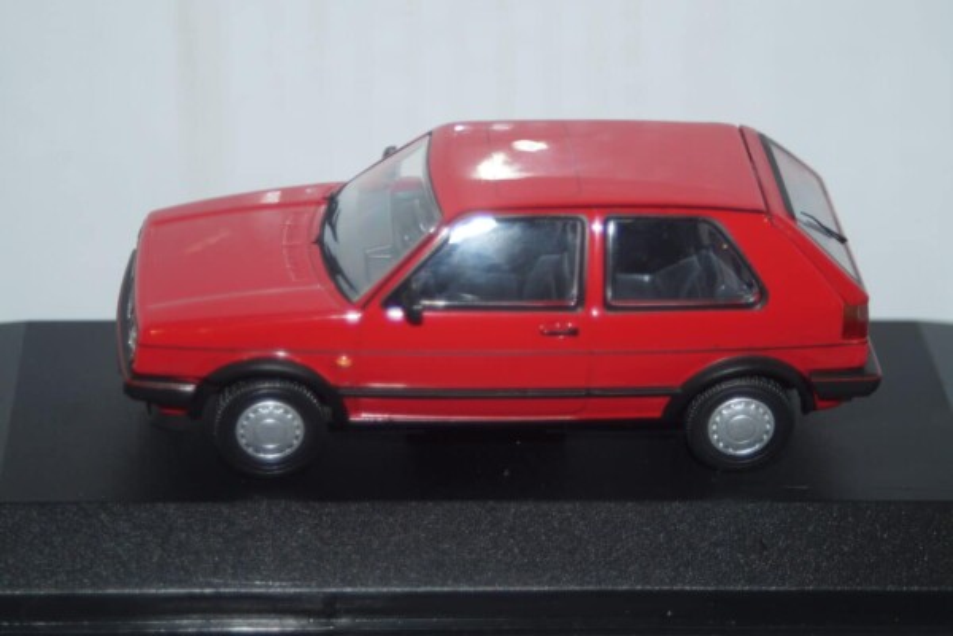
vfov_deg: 13.0
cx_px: 476
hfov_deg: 19.5
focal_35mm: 105
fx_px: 2779
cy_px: 318
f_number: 5.6
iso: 200
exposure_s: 1/60
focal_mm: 70
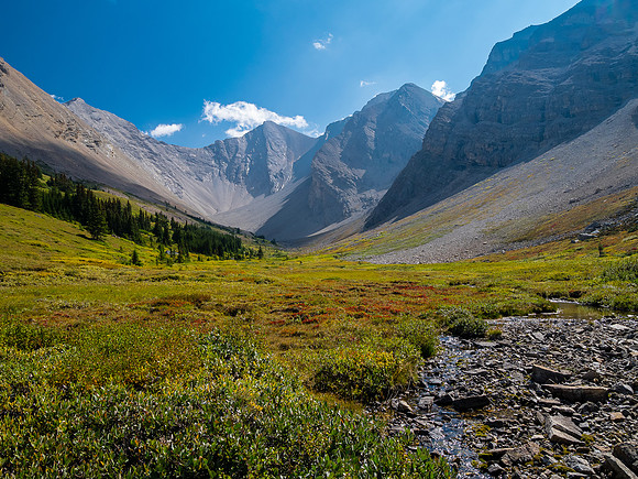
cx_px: 319
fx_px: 442
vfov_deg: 56.8
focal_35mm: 24
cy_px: 240
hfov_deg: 71.6
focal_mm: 12
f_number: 8
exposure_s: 1/160
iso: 200
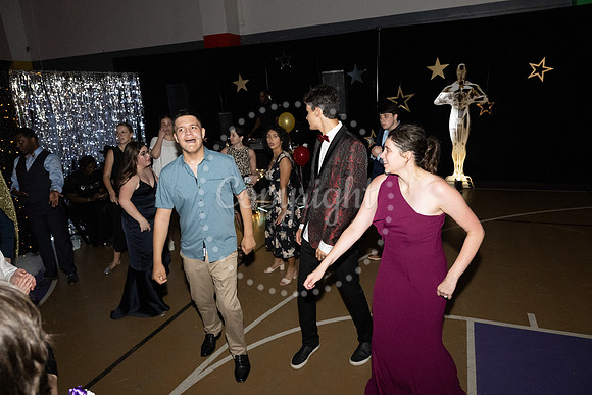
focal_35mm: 24
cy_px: 198
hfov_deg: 73.7
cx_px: 296
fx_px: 395
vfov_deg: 53.2
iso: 6400
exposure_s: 1/125
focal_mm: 24
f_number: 5.6
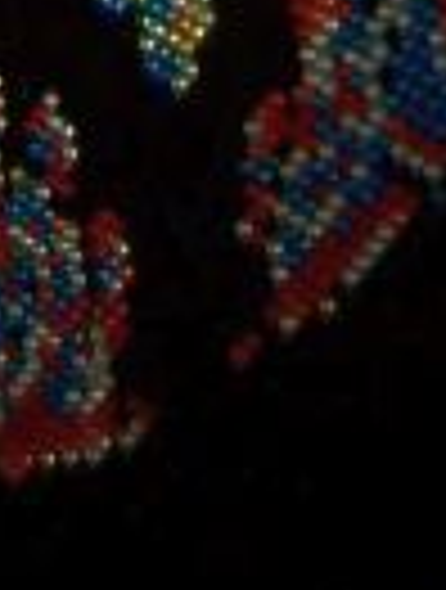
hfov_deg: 5.0
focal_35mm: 296
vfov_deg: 5.9
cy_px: -1513
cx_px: 207
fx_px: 5060
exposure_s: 1/2
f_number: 2.8
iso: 80
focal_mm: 6.3
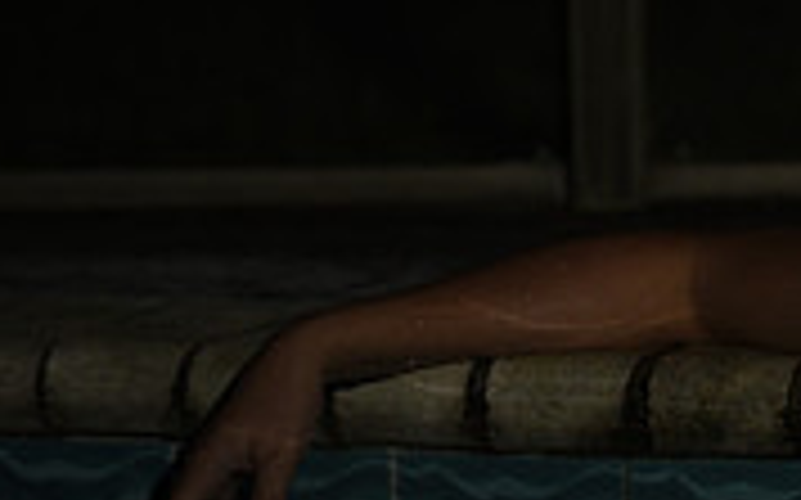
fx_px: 8683
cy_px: 182
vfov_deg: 3.3
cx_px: 1224
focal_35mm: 398
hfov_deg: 5.2
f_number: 2.8
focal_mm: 120
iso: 400
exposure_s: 1/80
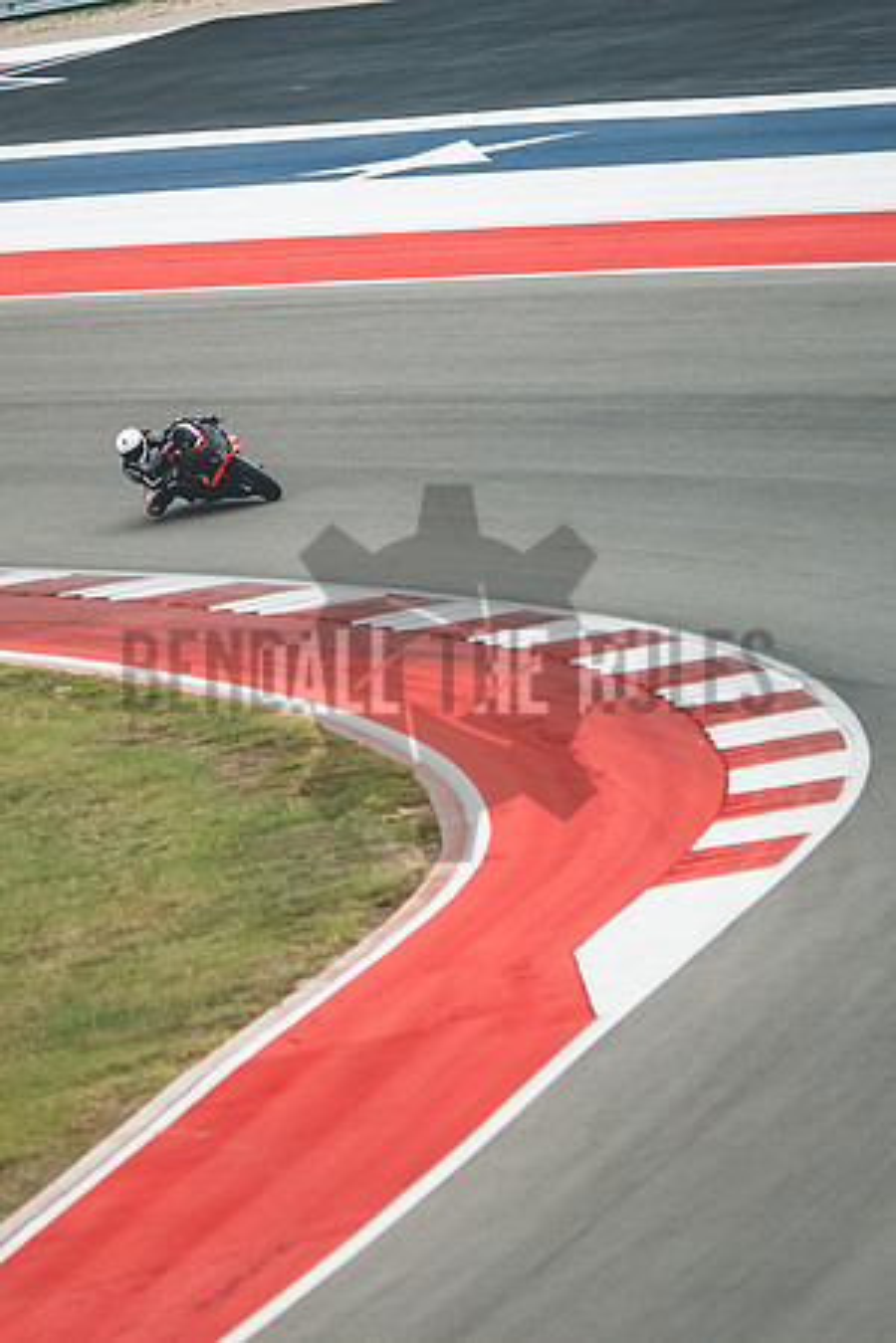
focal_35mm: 603
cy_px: 444
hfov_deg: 2.3
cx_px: 148
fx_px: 22497
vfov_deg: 3.4
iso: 1250
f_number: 2
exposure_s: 1/1250
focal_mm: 200
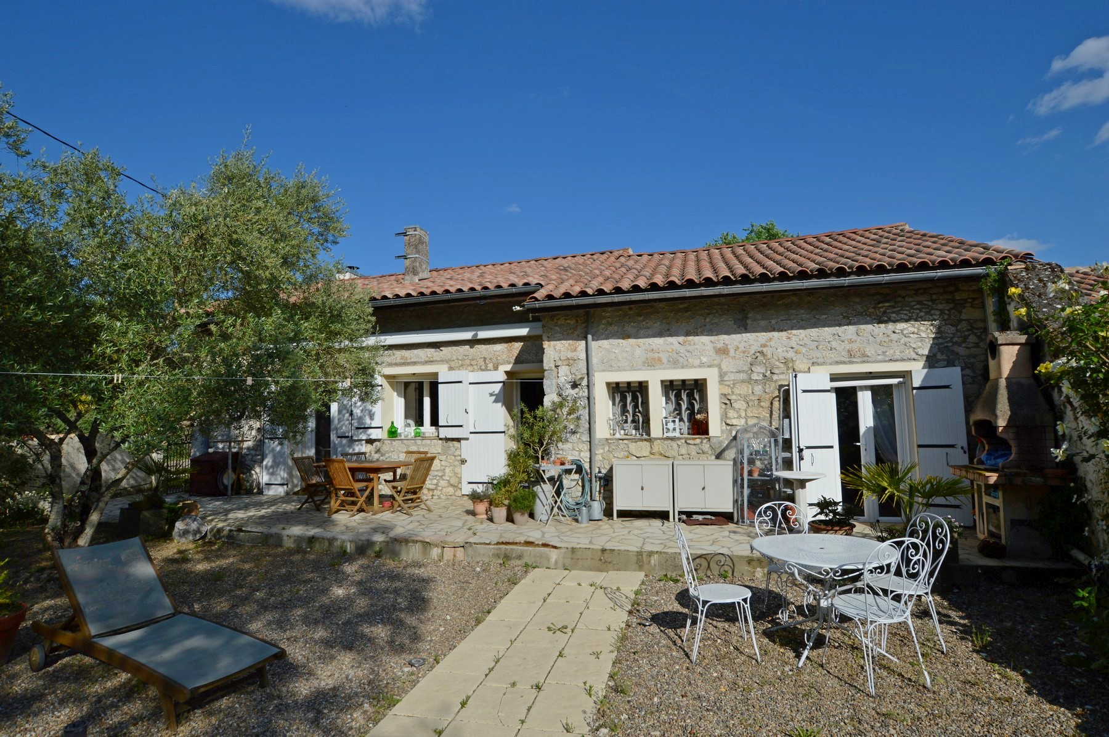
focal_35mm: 18
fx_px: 554
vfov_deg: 67.3
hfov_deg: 90.0
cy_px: 368
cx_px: 554
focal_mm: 12
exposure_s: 1/320
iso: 100
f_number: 9
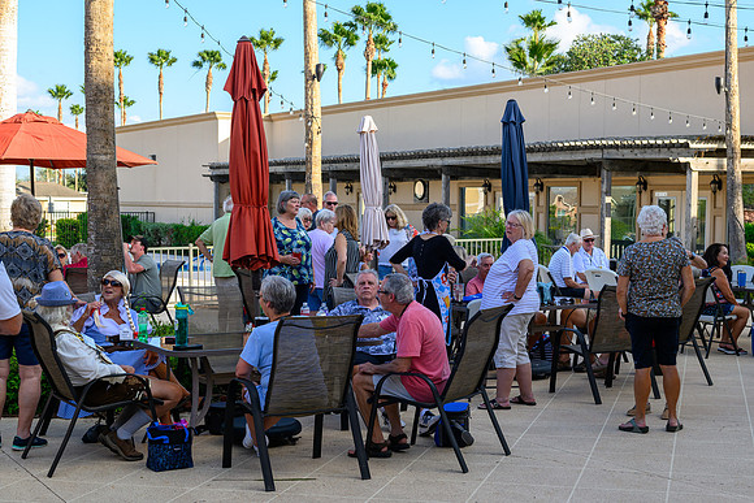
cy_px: 281
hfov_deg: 35.7
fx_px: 1171
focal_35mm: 56
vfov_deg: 24.2
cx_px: 421
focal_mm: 50
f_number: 6.3
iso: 450
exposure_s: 1/320
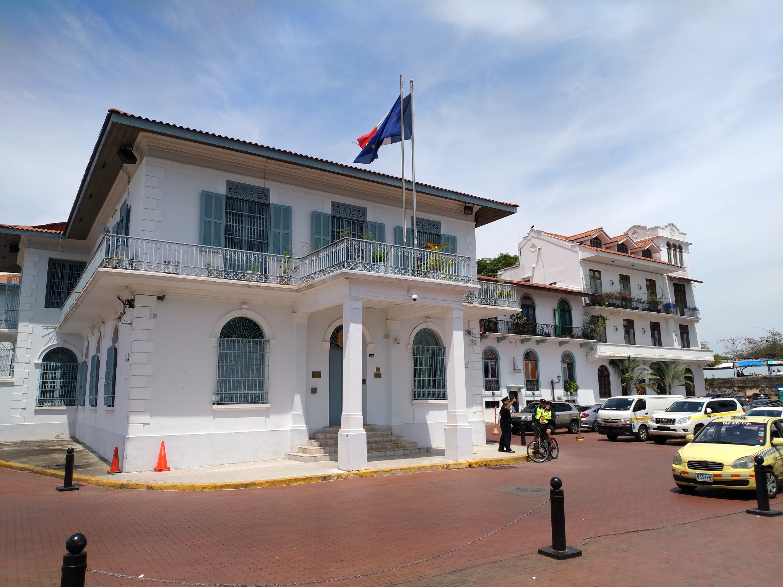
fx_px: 611
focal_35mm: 27
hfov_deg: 65.3
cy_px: 294
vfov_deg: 51.4
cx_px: 392
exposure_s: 1/1383
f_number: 2.2
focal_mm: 4.73
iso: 100
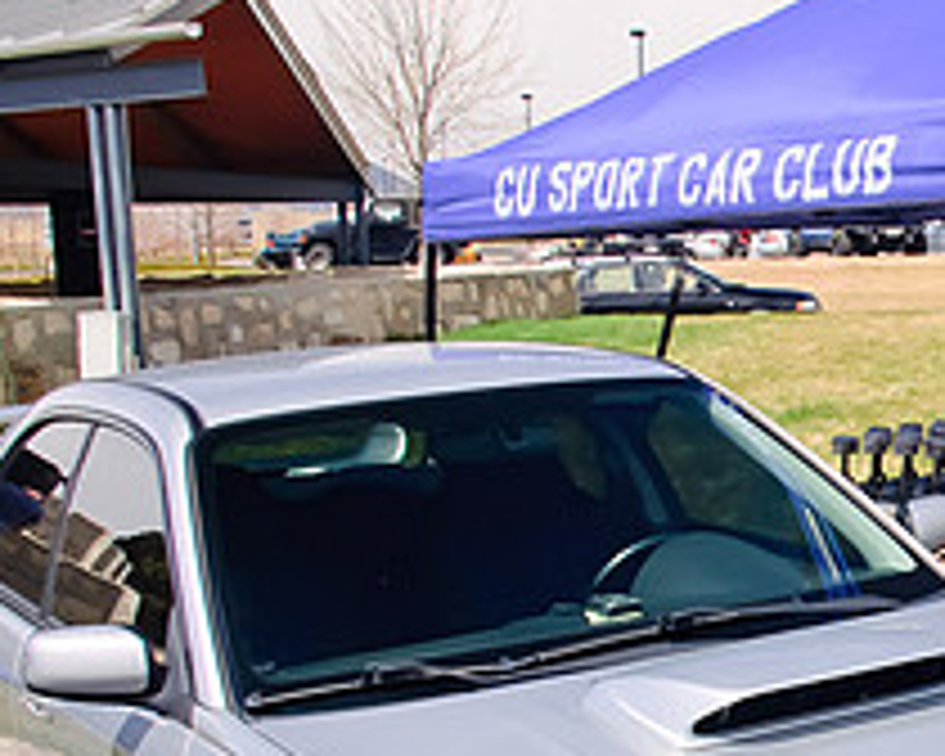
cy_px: 630
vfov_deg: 21.5
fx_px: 1958
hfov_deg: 24.8
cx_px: 1107
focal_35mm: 70
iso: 200
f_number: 5.6
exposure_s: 1/100
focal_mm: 18
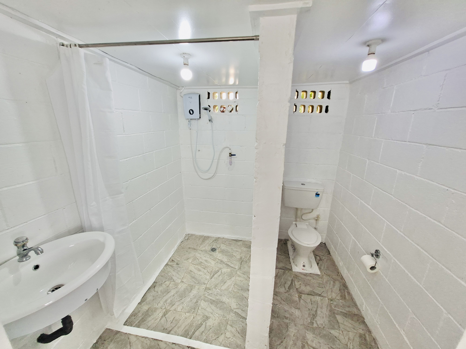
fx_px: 175
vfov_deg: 89.9
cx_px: 233
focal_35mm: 13
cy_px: 174
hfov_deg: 106.2
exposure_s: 1/50
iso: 125
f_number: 2.2
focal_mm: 1.74
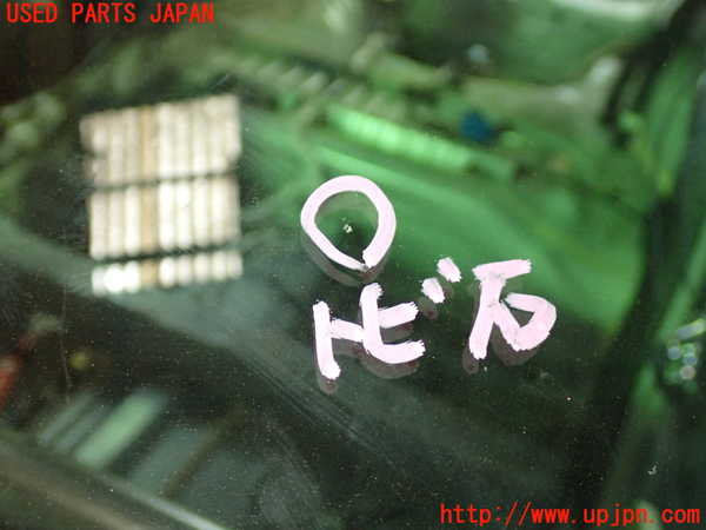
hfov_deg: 42.9
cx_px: 353
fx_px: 897
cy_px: 265
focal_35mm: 44
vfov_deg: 32.9
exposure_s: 1/40
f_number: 2.9
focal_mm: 7.84
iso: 800
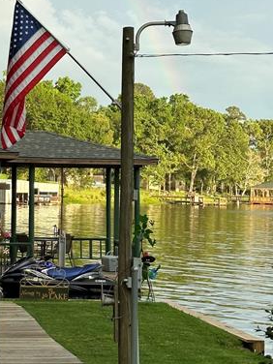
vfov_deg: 19.9
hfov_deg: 15.0
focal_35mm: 98
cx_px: 41
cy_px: 102
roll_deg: -2.9
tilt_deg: +3.2
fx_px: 1031
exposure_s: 1/767
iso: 64
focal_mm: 6.86
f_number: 1.78
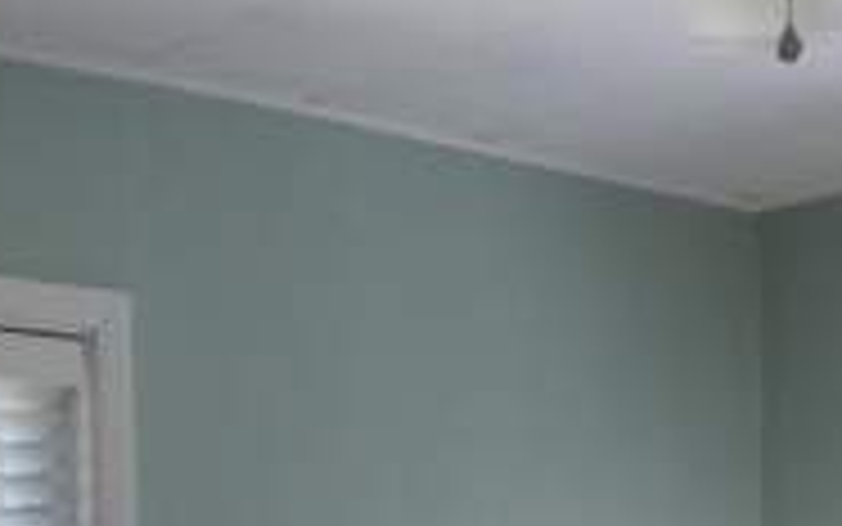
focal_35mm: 118
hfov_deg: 17.3
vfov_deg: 9.6
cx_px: 797
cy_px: 1344
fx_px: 2709
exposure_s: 1/40
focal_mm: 4.6
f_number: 2.8
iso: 80
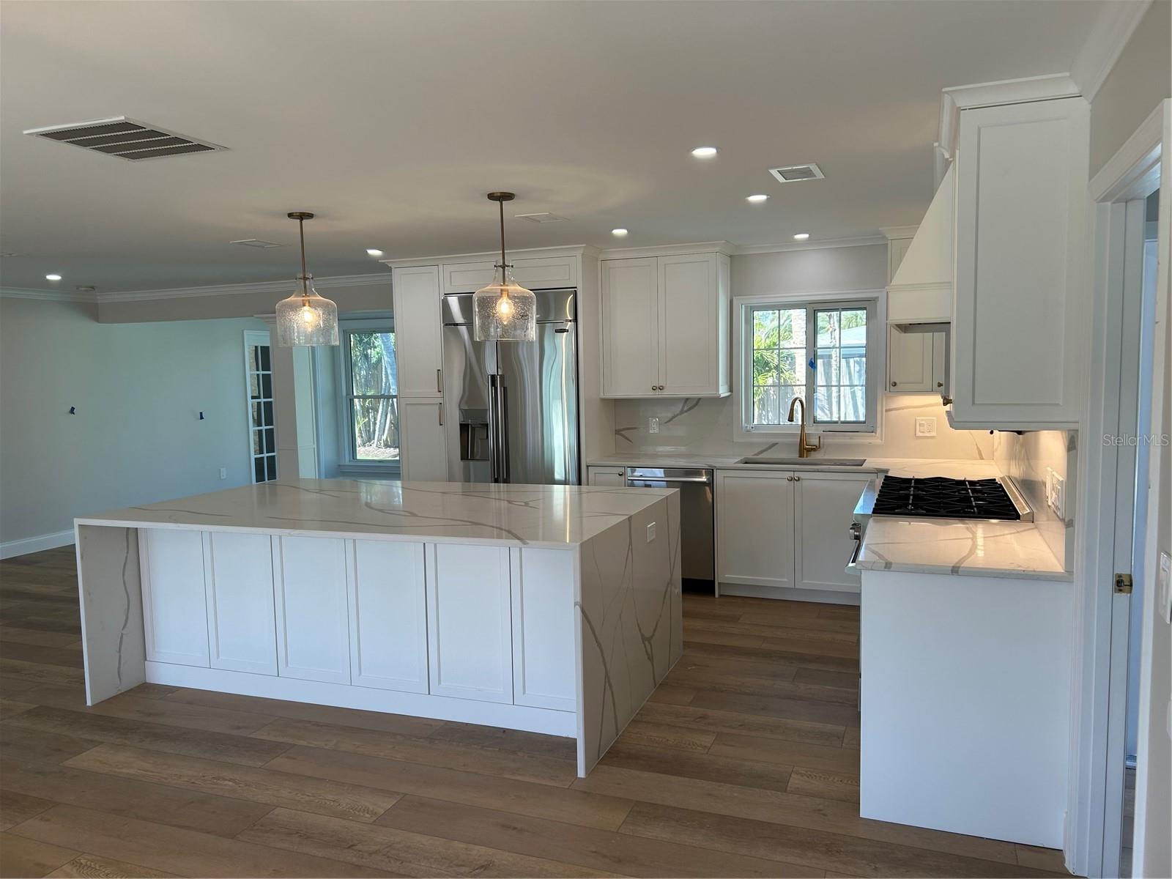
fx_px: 880
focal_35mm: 26
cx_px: 586
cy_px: 440
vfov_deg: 53.1
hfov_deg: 67.3
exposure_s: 1/127
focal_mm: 5.7
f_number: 1.5
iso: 32
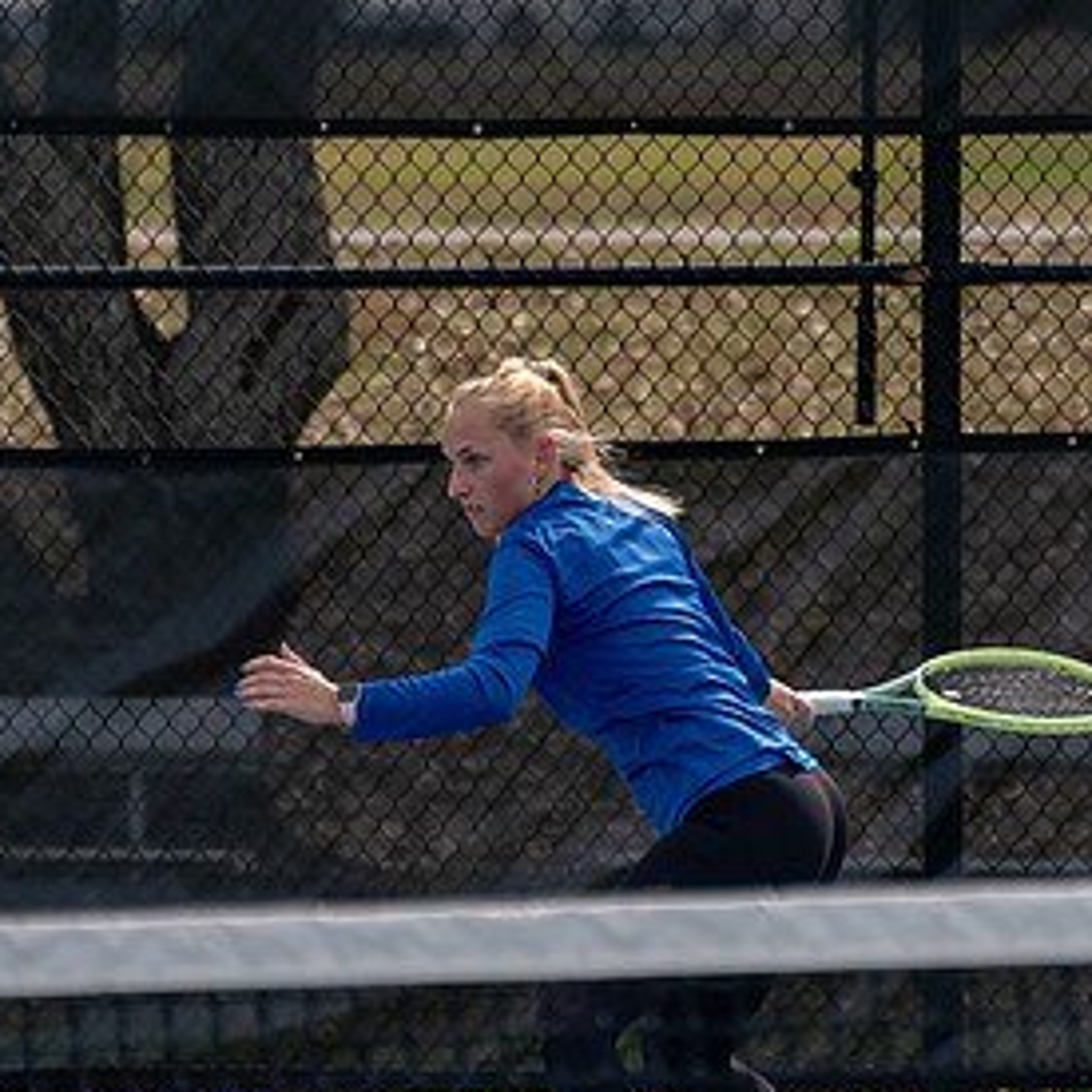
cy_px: 552
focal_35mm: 598
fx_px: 21343
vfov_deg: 2.9
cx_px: 625
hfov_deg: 2.9
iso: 640
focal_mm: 300
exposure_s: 1/2500
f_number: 5.6
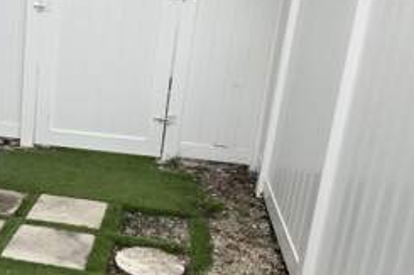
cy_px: 161
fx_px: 609
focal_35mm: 53
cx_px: 34
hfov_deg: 35.1
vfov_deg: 25.4
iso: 50
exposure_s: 1/597
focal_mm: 5.7
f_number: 1.5
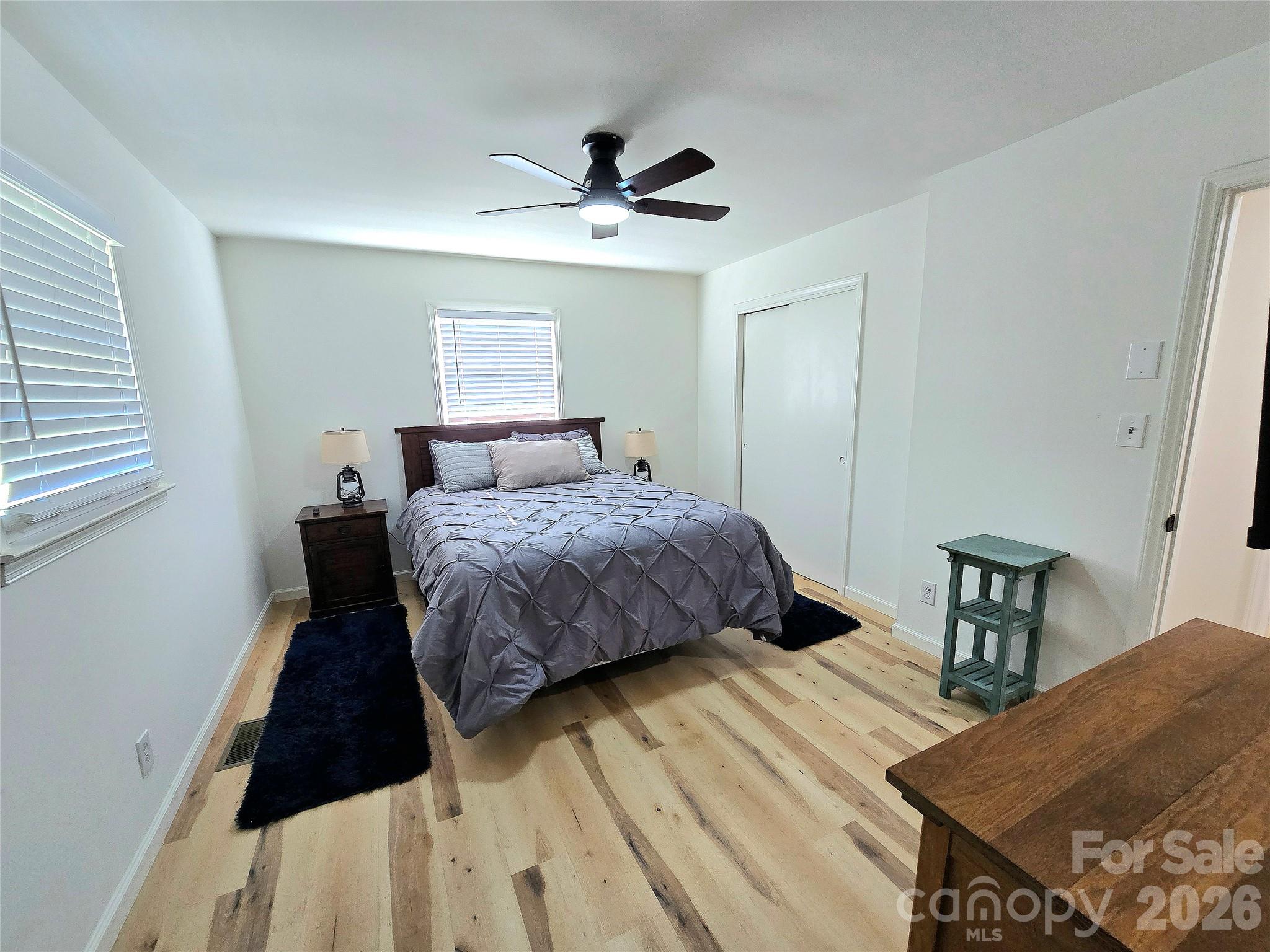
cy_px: 476
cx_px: 635
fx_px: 477
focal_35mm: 13
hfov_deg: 106.2
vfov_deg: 89.9
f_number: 2.2
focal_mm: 2.2
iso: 160
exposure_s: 1/60.2
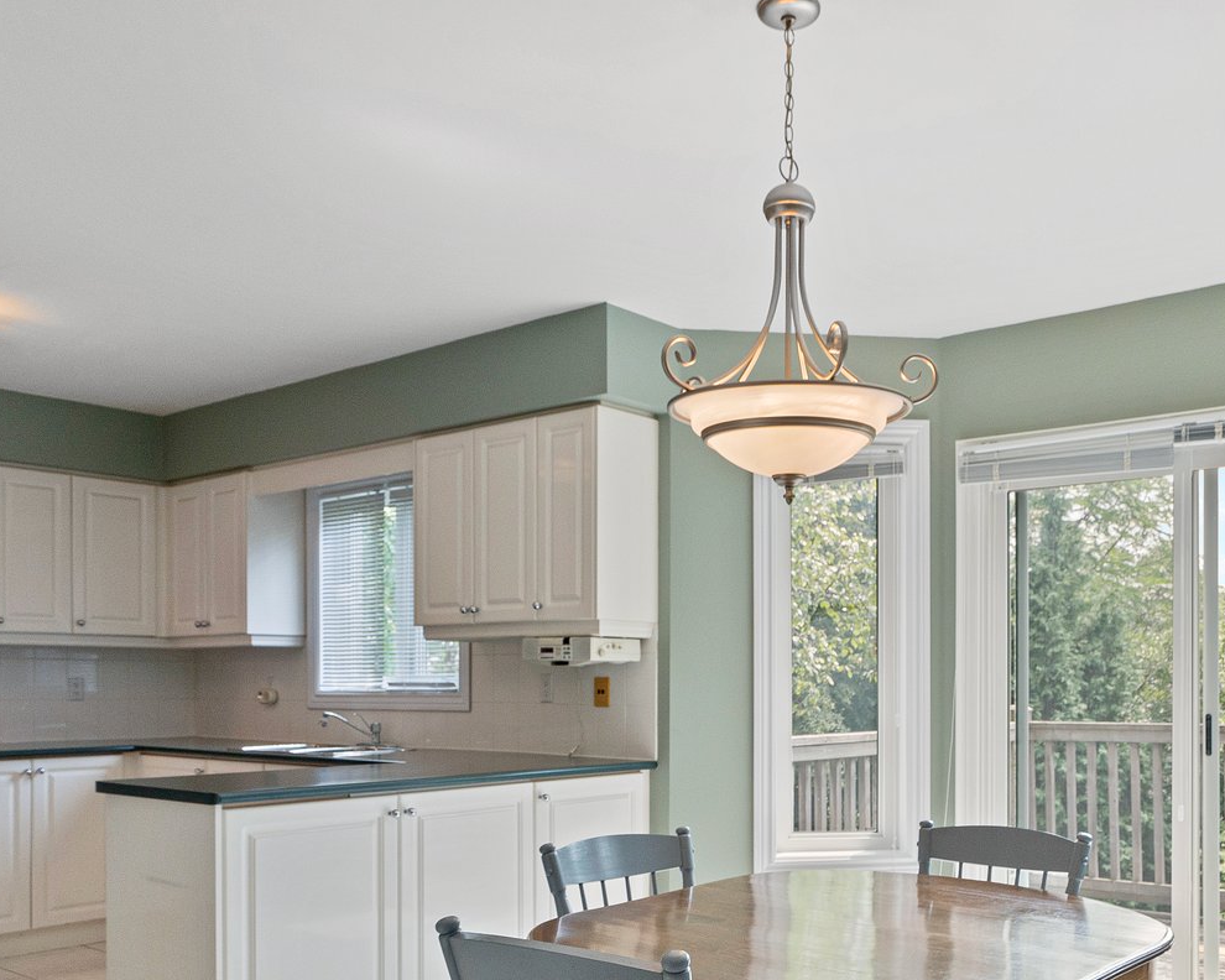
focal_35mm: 33
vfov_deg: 43.5
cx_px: 759
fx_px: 1196
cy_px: 696
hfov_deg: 53.7
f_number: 9
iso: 1000
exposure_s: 1/30
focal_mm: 17
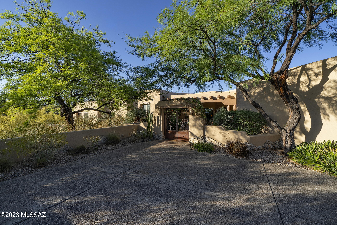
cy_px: 112
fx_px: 131
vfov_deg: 81.2
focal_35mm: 14
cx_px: 168
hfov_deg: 104.3
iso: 100
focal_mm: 14
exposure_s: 1/160
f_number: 9
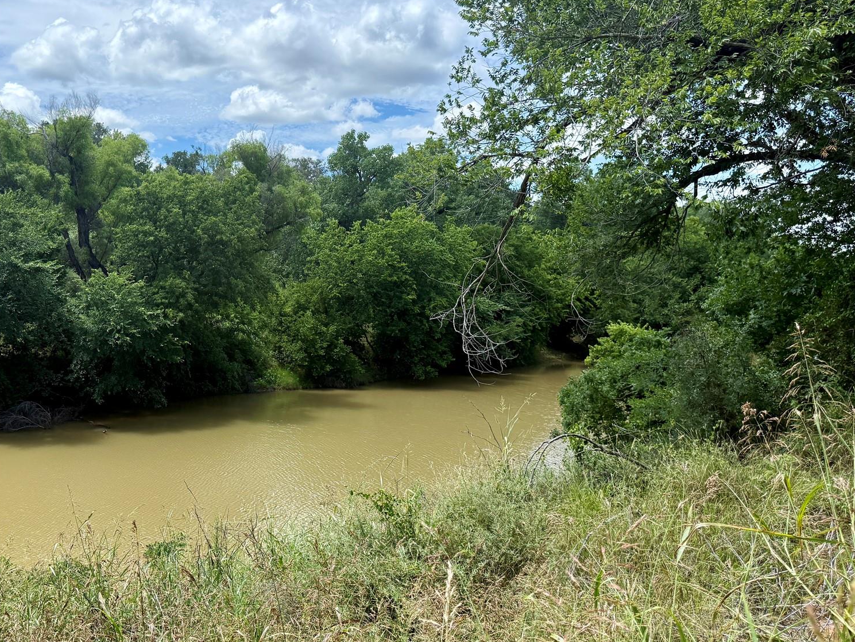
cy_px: 313
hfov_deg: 54.5
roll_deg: -2.1
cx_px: 304
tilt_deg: -2.2
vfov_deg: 42.9
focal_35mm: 33
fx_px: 815
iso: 100
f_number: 1.78
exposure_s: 1/3425
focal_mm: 6.76
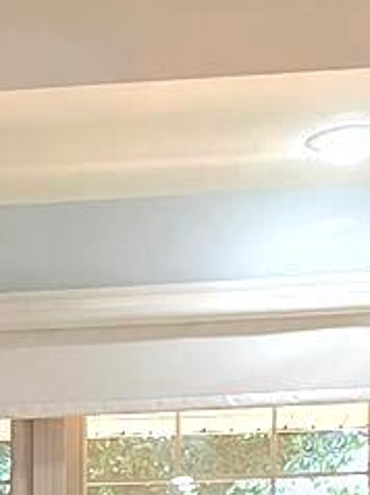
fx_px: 1599
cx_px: -216
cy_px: 878
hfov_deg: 12.4
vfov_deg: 15.3
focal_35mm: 112
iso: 200
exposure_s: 1/60
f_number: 2.2
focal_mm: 2.2
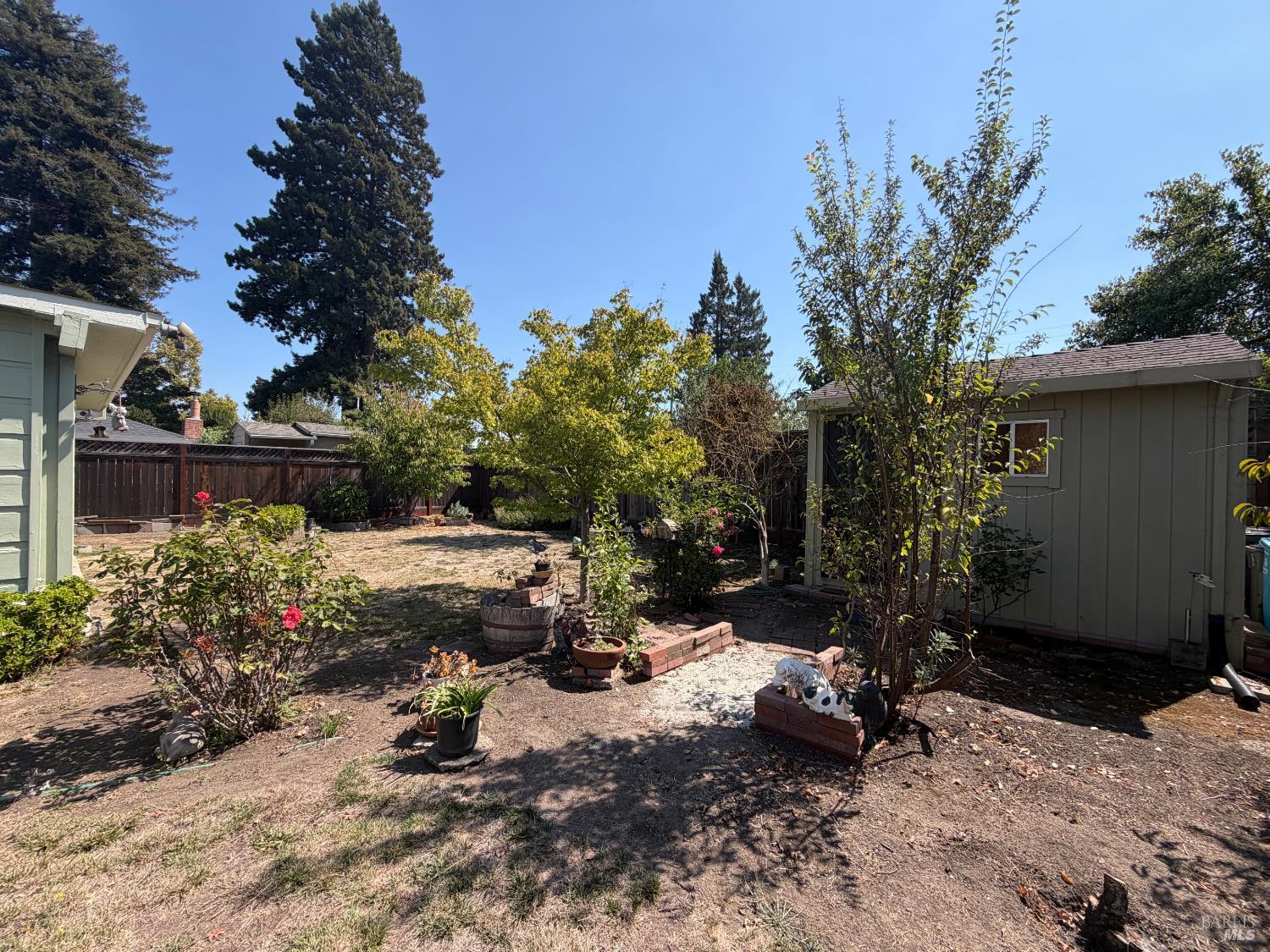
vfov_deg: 85.7
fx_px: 514
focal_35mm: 14
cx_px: 635
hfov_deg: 102.1
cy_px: 476
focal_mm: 2.22
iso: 32
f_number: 2.2
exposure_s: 1/770
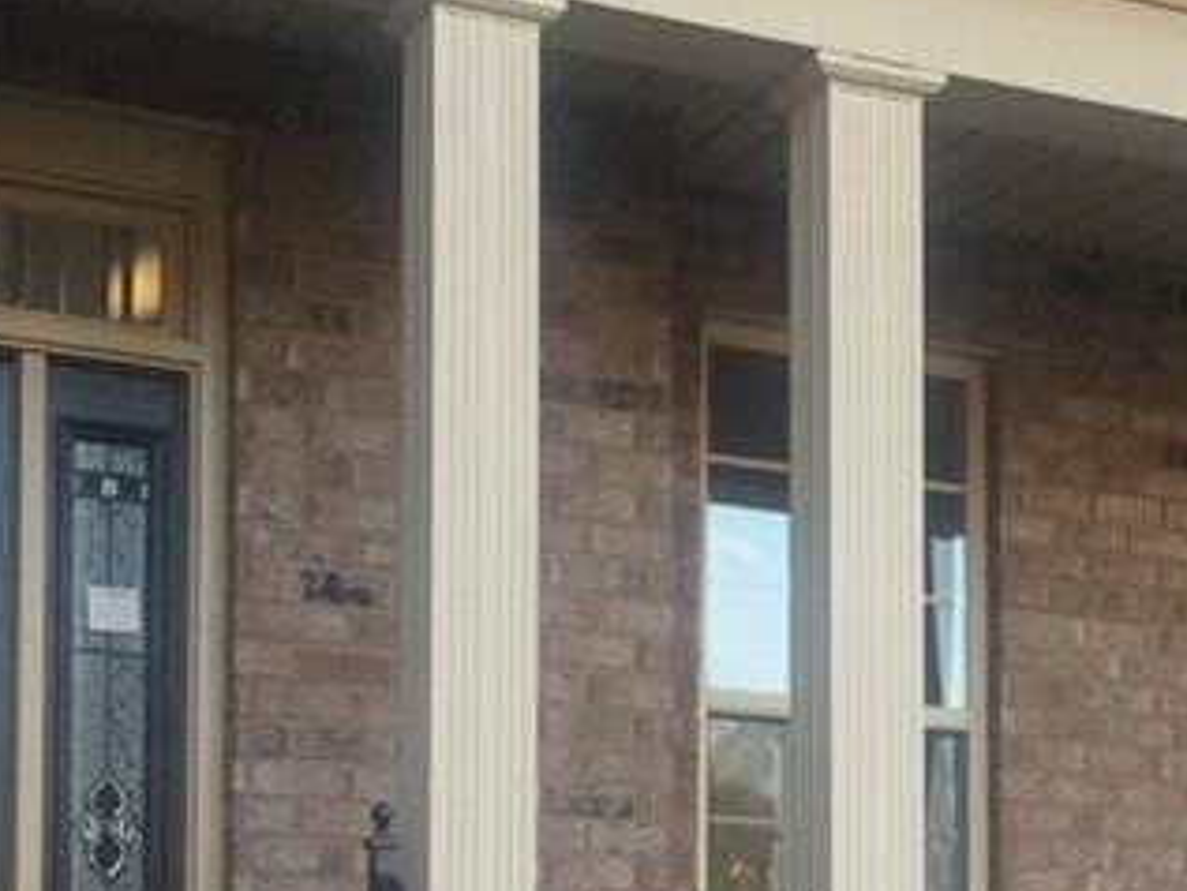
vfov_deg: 14.7
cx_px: 1168
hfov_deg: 19.7
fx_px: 3327
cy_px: 1093
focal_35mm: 97
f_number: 2.2
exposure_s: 1/120
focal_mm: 4.12
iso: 50
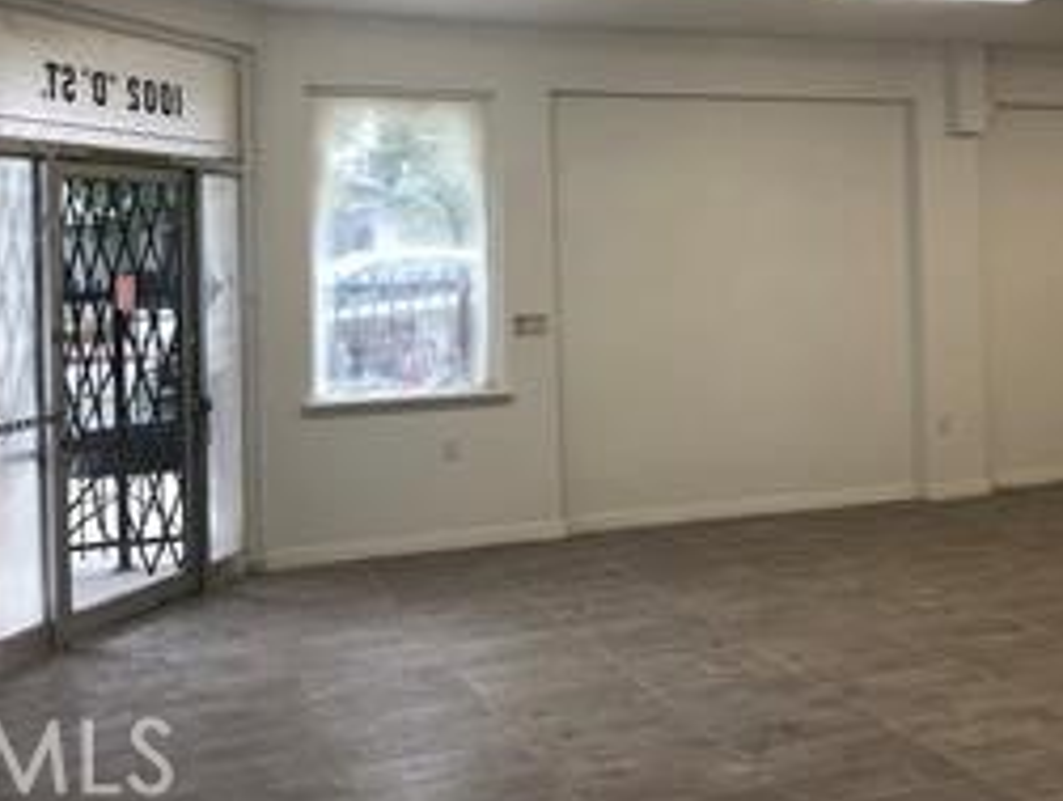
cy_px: 275
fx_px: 1169
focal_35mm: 38
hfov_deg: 48.9
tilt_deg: +0.8
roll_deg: +1.7
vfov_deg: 37.5
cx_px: 515
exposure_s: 1/120
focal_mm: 3.99
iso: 50
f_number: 1.8
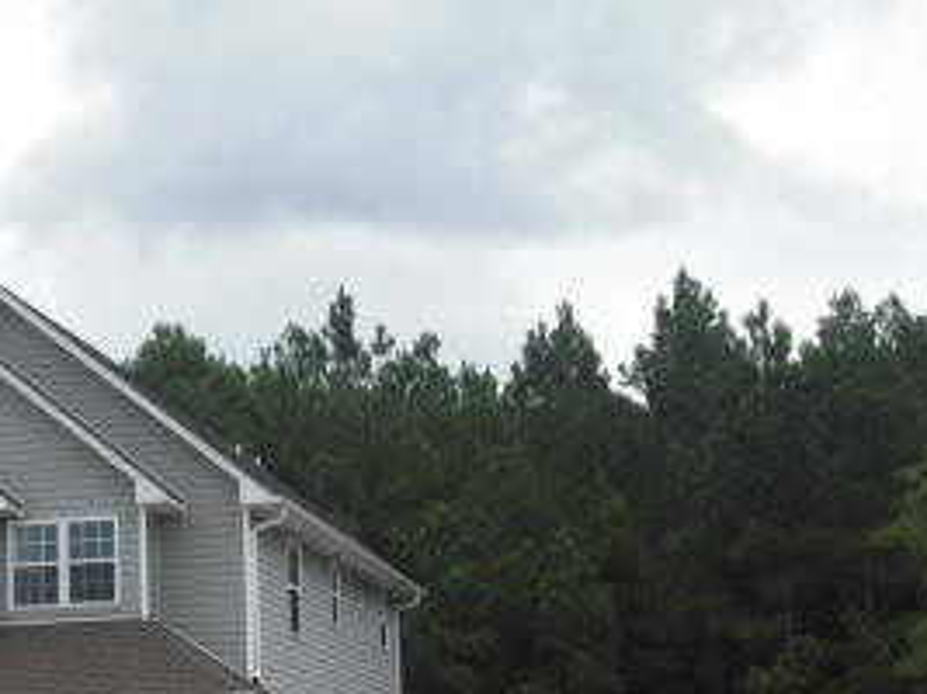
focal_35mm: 91
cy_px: 500
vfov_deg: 16.2
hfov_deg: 21.1
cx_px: 111
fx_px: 2436
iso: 64
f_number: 5.6
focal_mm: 6.2
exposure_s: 1/250
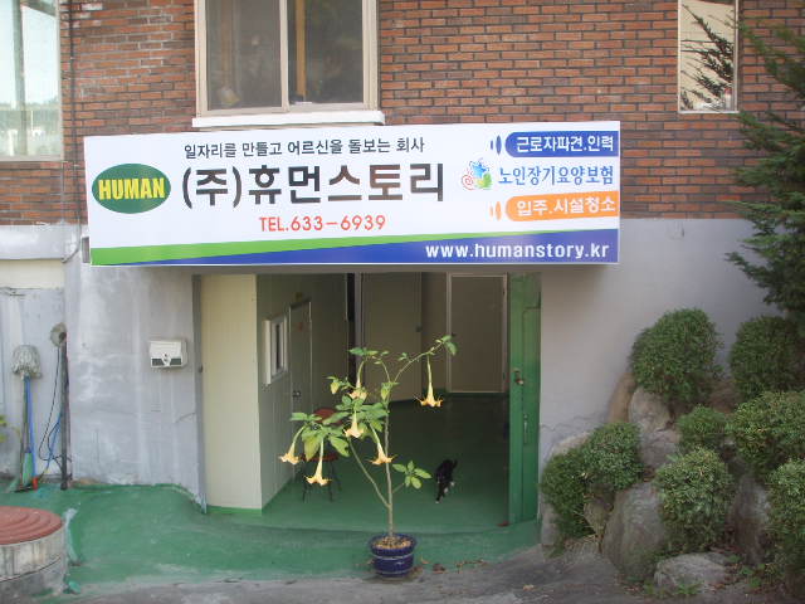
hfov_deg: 47.9
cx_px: 402
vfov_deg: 36.8
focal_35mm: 39
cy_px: 302
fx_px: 907
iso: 50
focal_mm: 6.6
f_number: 3.5
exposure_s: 1/90
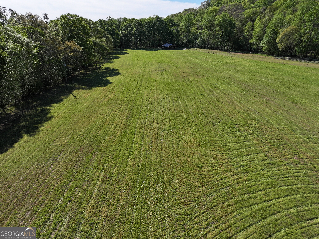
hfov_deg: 71.6
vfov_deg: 56.8
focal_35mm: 24
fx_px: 221
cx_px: 160
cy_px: 120
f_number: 2.8
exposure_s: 1/2500
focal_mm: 12.29
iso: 150
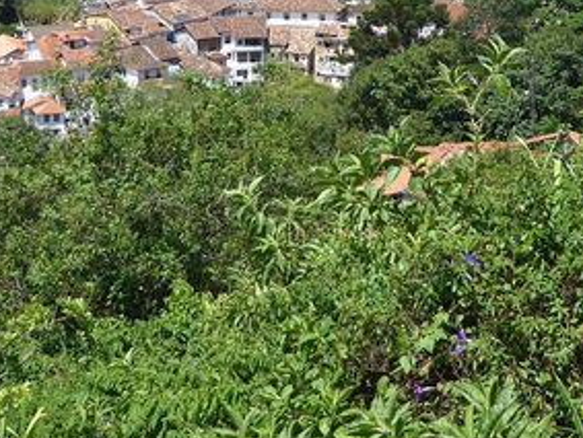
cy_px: -43
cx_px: 350
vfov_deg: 15.1
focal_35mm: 96
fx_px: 1619
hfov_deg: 20.4
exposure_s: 1/500
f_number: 3.6
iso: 80
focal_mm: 5.8
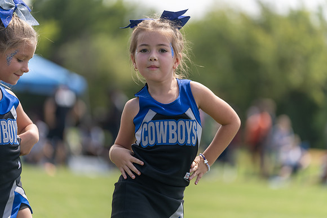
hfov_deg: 13.2
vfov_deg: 8.9
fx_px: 1408
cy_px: 109
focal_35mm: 155
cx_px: 164
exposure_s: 1/1250
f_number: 2.8
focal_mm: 155
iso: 100
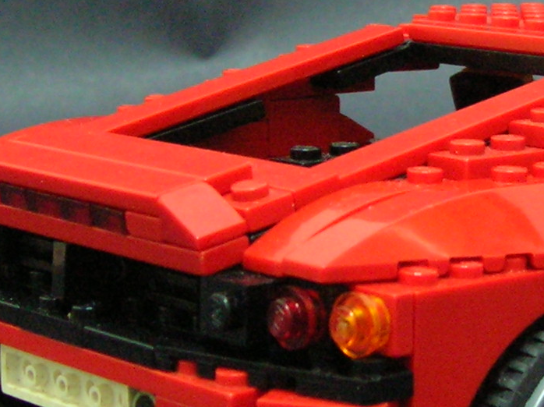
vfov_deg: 12.5
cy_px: 135
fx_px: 1852
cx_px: 534
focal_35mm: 118
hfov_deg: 16.4
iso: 200
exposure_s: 1/2.9
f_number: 2.9
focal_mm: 6
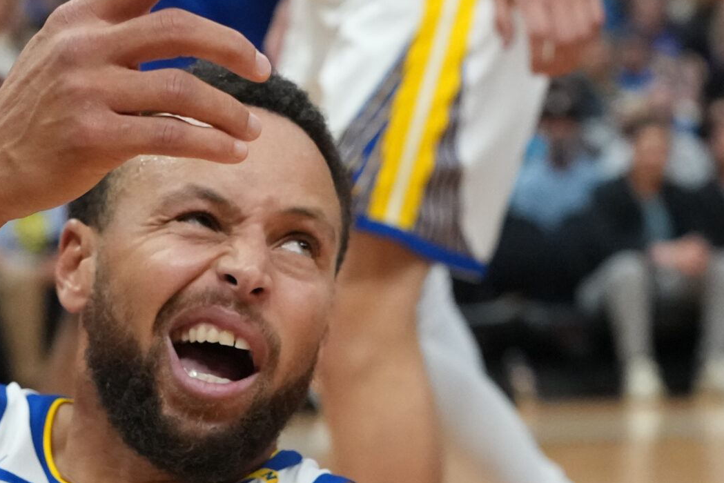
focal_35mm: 183
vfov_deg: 7.5
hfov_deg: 11.2
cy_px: 396
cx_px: 63
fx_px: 3681
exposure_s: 1/2000
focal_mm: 50
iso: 5000
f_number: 3.2
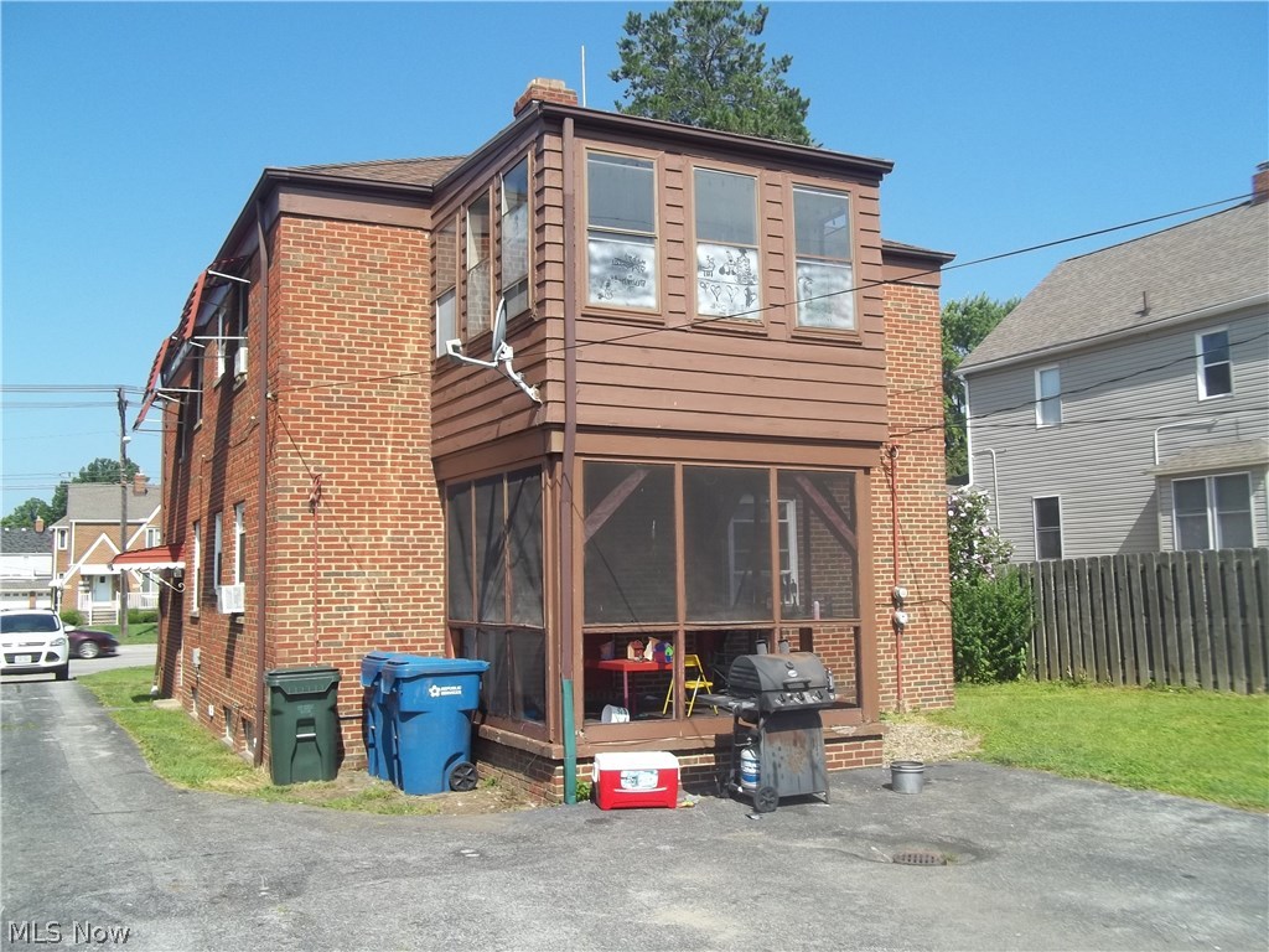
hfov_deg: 56.8
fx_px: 1173
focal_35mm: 32
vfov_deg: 44.2
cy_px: 476
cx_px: 634
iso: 64
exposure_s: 1/100
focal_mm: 5.7
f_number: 8.8
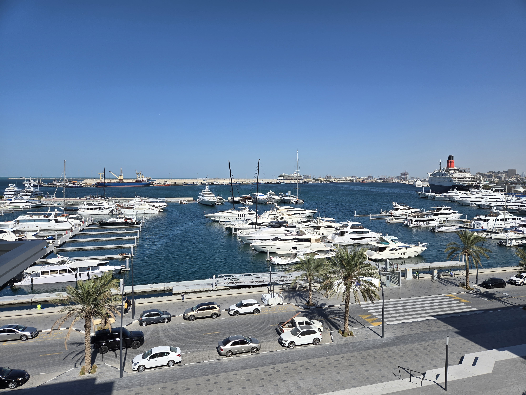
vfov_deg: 58.9
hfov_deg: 73.9
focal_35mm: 23
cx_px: 263
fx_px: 349
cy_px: 198
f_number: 1.8
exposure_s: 1/3436
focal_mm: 5.4
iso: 25
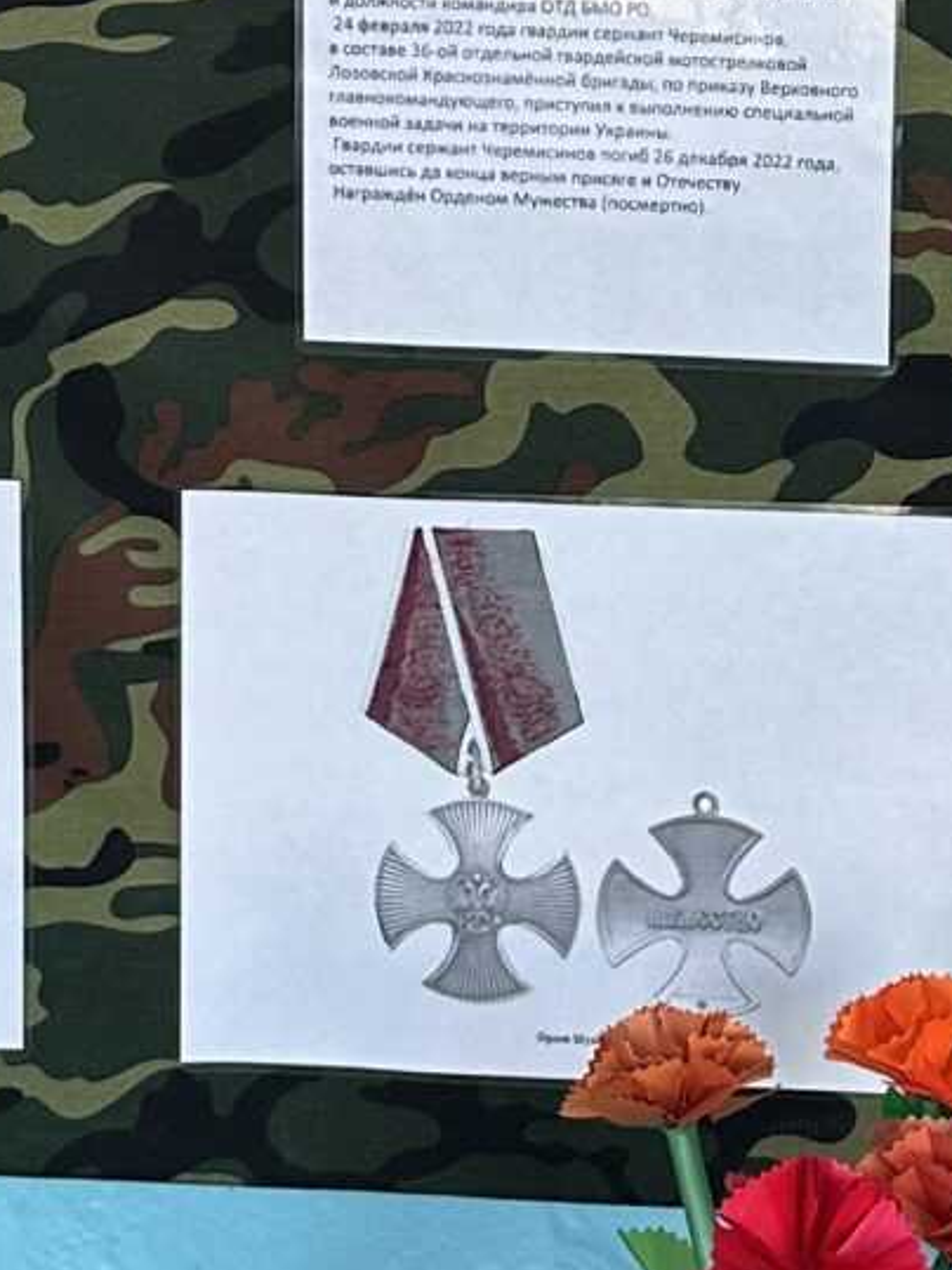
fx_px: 4182
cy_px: 45
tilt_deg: -9.1
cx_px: 837
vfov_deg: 16.9
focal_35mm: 114
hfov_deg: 12.9
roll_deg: -0.2
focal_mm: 6.86
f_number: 1.78
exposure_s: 1/121
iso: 125
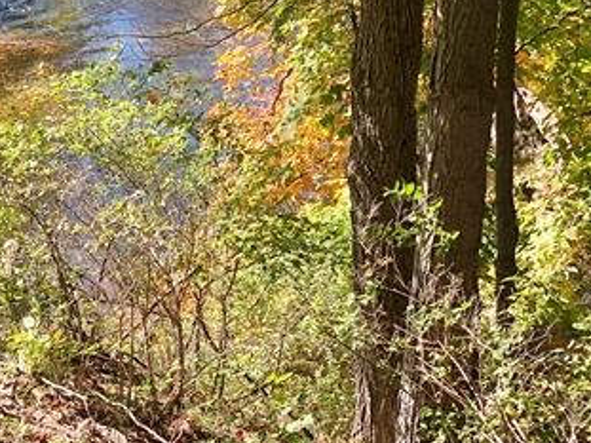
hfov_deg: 18.1
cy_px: 82
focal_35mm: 107
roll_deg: +5.2
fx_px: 1826
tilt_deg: -20.8
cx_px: 55
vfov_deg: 13.7
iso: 16
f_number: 2.4
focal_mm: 6
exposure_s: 1/159
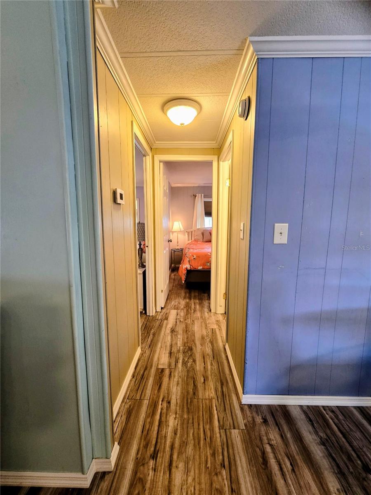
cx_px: 186
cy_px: 248
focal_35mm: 13
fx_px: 186
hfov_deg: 89.9
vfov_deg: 106.2
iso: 200
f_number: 2.2
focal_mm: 2.2
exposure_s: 1/60
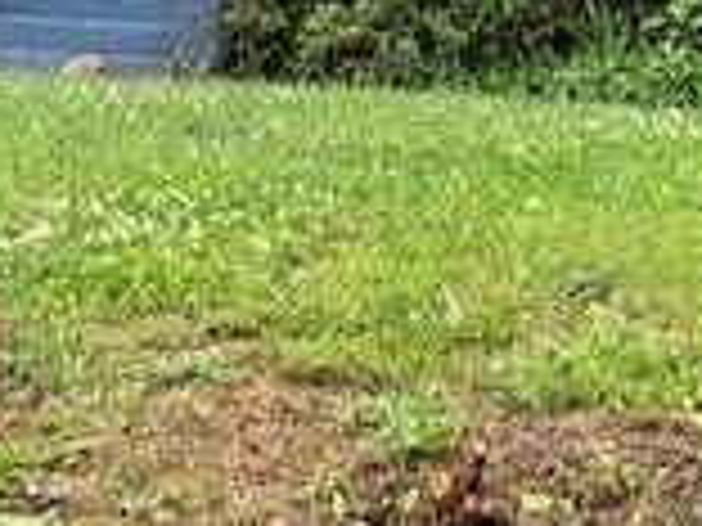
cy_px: -40
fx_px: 2332
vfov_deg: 12.7
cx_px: 626
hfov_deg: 16.9
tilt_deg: +4.0
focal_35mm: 115
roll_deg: -1.9
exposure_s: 1/182
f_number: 1.8
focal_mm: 3.99
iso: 20
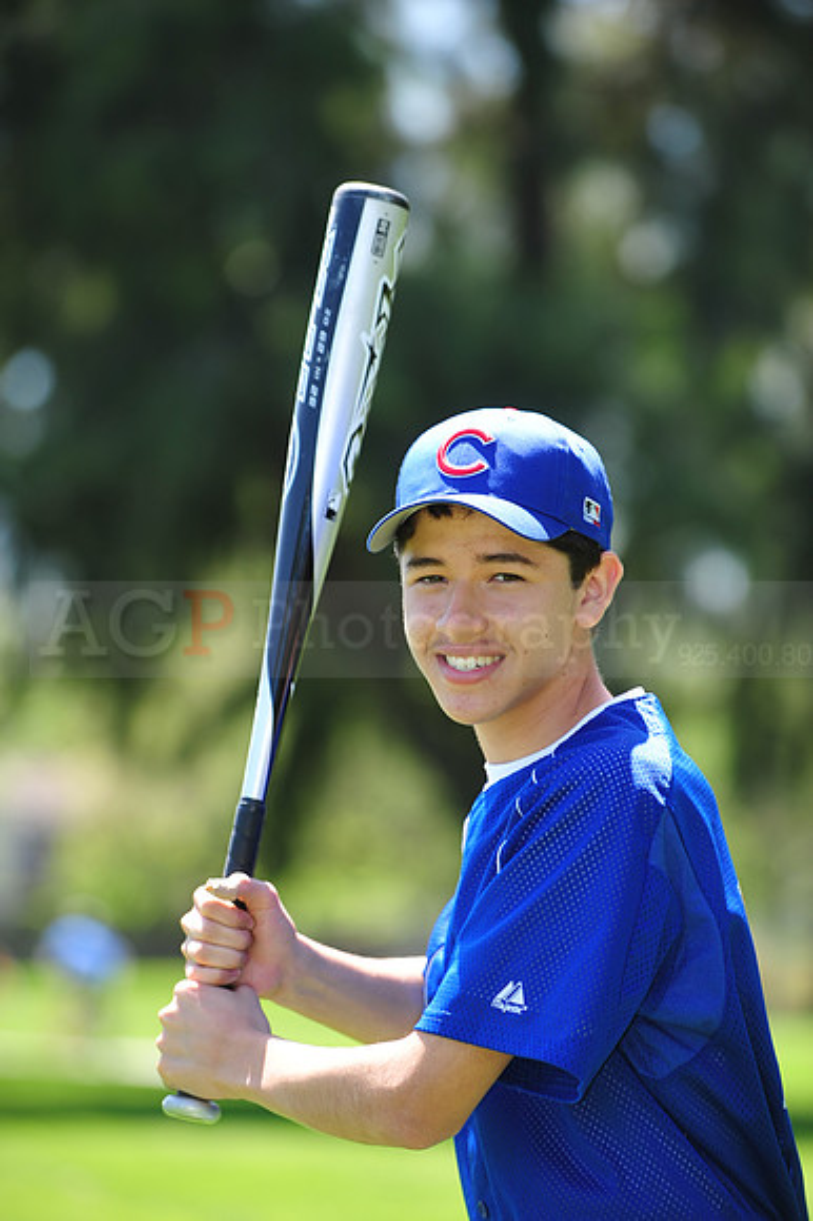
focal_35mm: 200
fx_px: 6783
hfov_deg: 6.9
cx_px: 406
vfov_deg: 10.3
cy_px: 610
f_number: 4.5
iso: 200
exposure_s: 1/400
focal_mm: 200
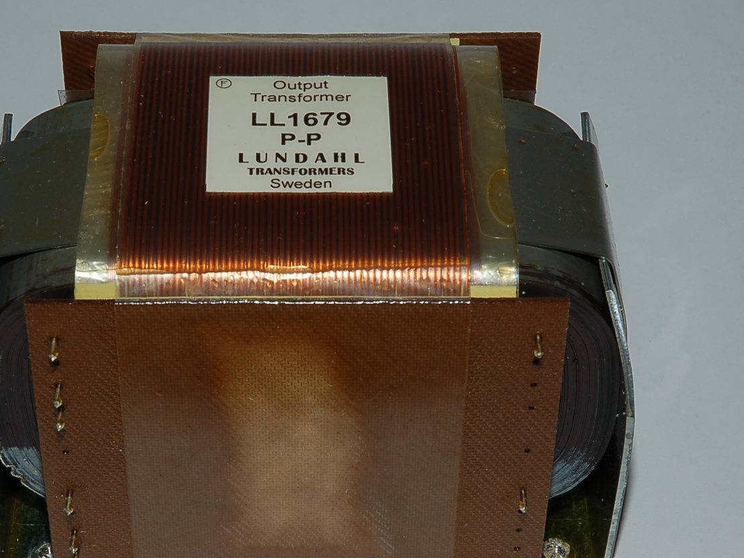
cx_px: 290
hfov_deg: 15.5
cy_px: 318
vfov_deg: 11.7
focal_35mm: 127
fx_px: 2722
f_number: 22
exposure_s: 1/60
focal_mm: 65
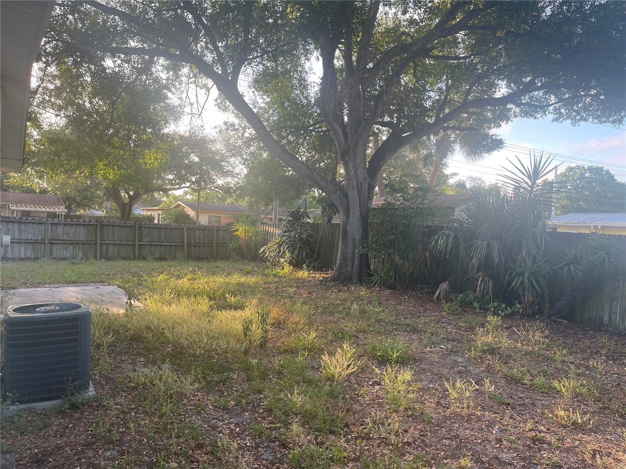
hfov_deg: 69.4
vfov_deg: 54.9
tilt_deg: -1.2
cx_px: 313
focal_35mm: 25
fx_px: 452
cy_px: 234
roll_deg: -2.7
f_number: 1.6
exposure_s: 1/177
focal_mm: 5.1
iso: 32
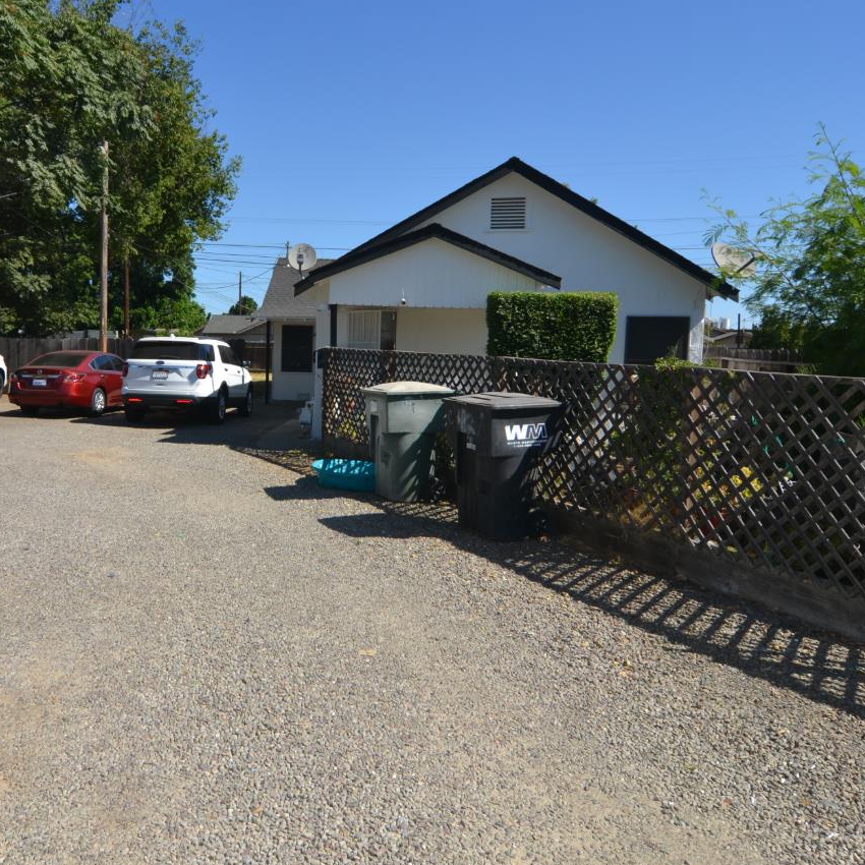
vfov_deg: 59.1
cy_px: 418
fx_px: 763
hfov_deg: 57.6
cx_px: 281
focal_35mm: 27
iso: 100
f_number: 9
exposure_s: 1/200
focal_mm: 12
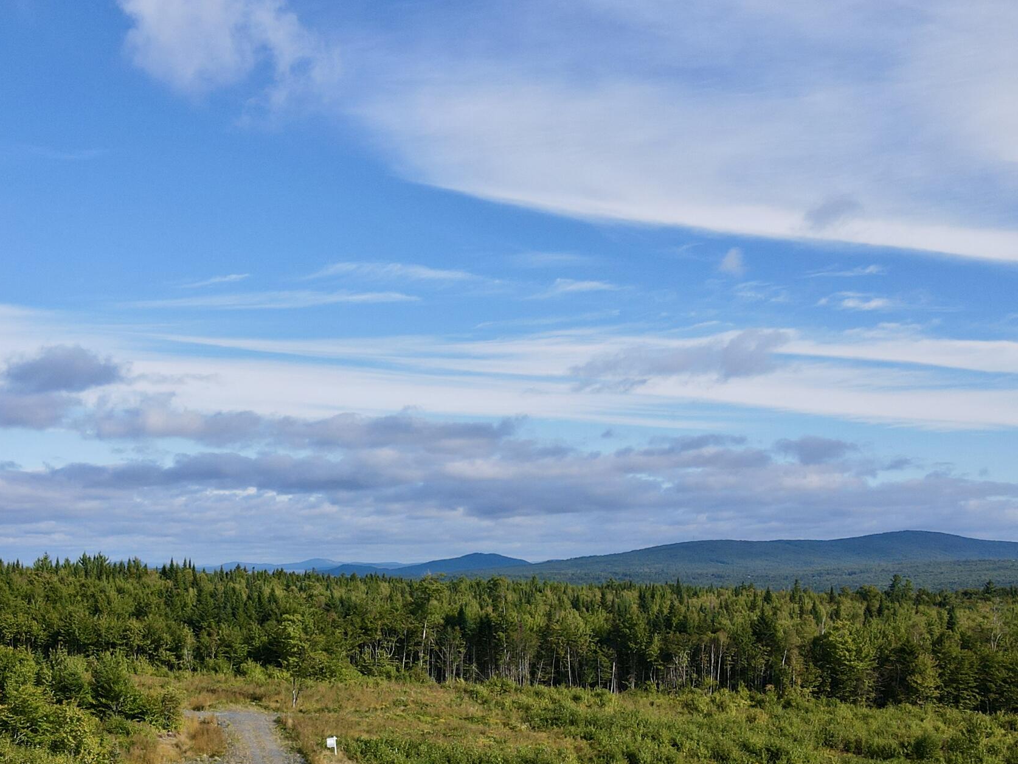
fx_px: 1265
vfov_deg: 33.1
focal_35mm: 43
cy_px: 547
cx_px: 393
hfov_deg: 43.6
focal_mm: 4.5
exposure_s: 1/1000
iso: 100
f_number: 2.8
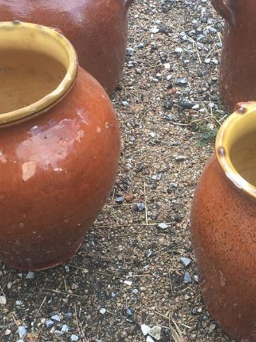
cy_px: 173
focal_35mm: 65
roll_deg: -0.8
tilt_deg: -38.8
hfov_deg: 22.5
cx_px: 165
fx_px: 641
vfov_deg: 29.8
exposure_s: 1/100
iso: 25
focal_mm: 4.15
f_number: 2.2
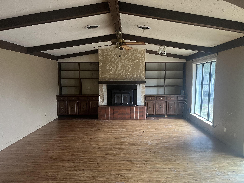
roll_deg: -0.7
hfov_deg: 63.4
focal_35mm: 28
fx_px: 197
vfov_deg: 49.7
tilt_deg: -8.4
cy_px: 98
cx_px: 128
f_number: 1.6
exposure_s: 1/60
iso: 200
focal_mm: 5.1
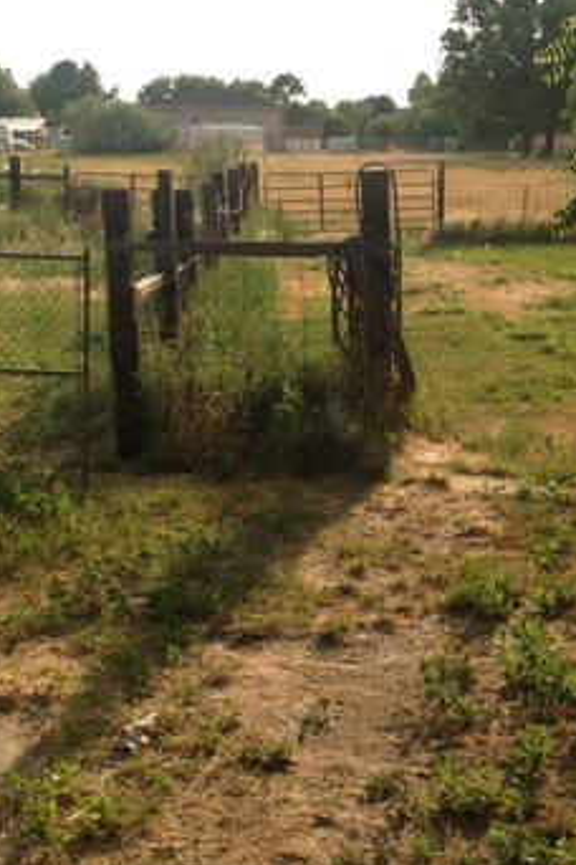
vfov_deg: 29.7
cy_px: 410
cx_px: 384
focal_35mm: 68
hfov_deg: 20.0
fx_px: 1632
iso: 50
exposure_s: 1/944
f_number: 2.4
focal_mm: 4.28
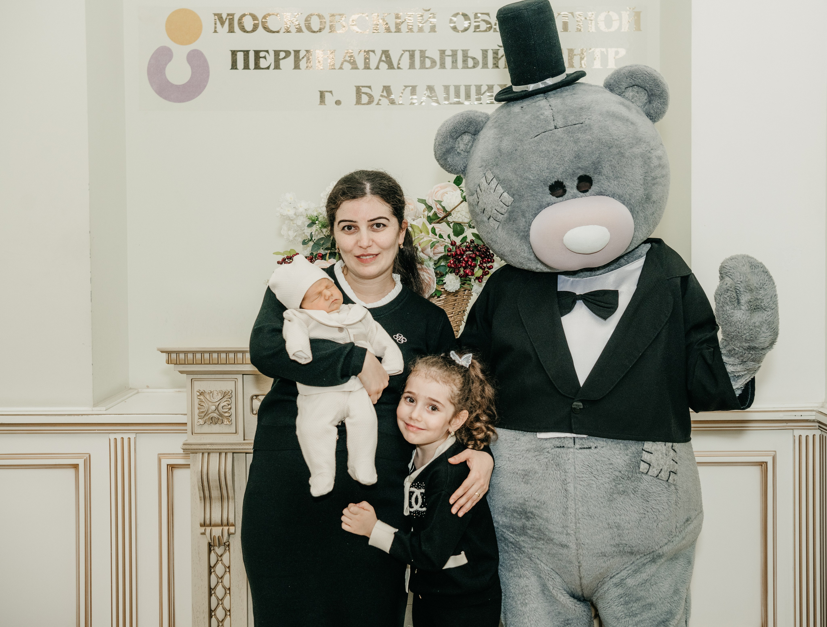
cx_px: 444
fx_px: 1052
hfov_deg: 42.9
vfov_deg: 33.2
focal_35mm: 44
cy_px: 297
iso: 320
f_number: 4.5
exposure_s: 1/160
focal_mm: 36
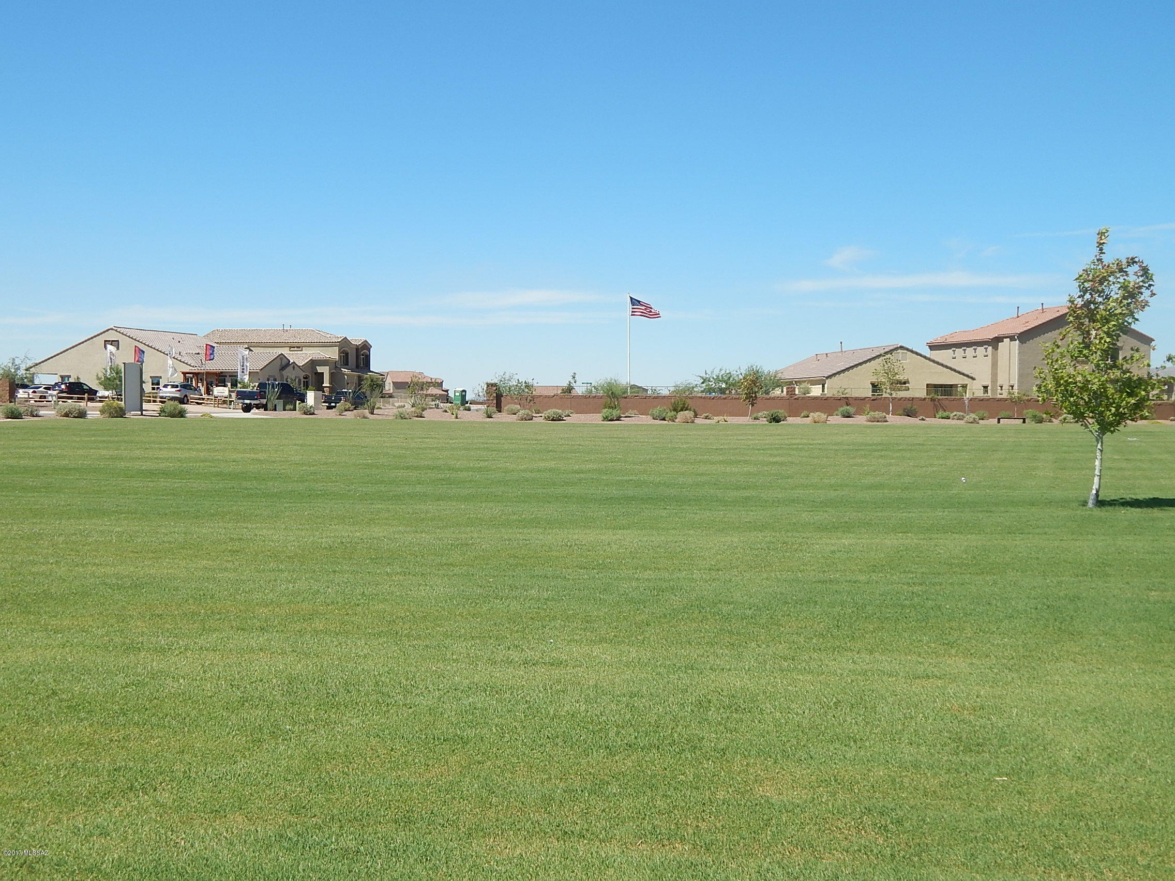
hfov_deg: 49.0
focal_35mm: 38
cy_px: 440
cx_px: 588
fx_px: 1290
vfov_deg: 37.7
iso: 125
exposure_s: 1/400
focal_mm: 6.8
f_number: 6.9
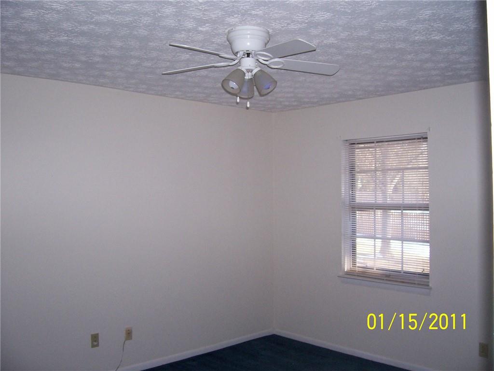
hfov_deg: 54.0
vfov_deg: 41.8
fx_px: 485
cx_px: 247
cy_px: 186
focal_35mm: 34
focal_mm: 5.6
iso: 140
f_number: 2.7
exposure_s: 1/112
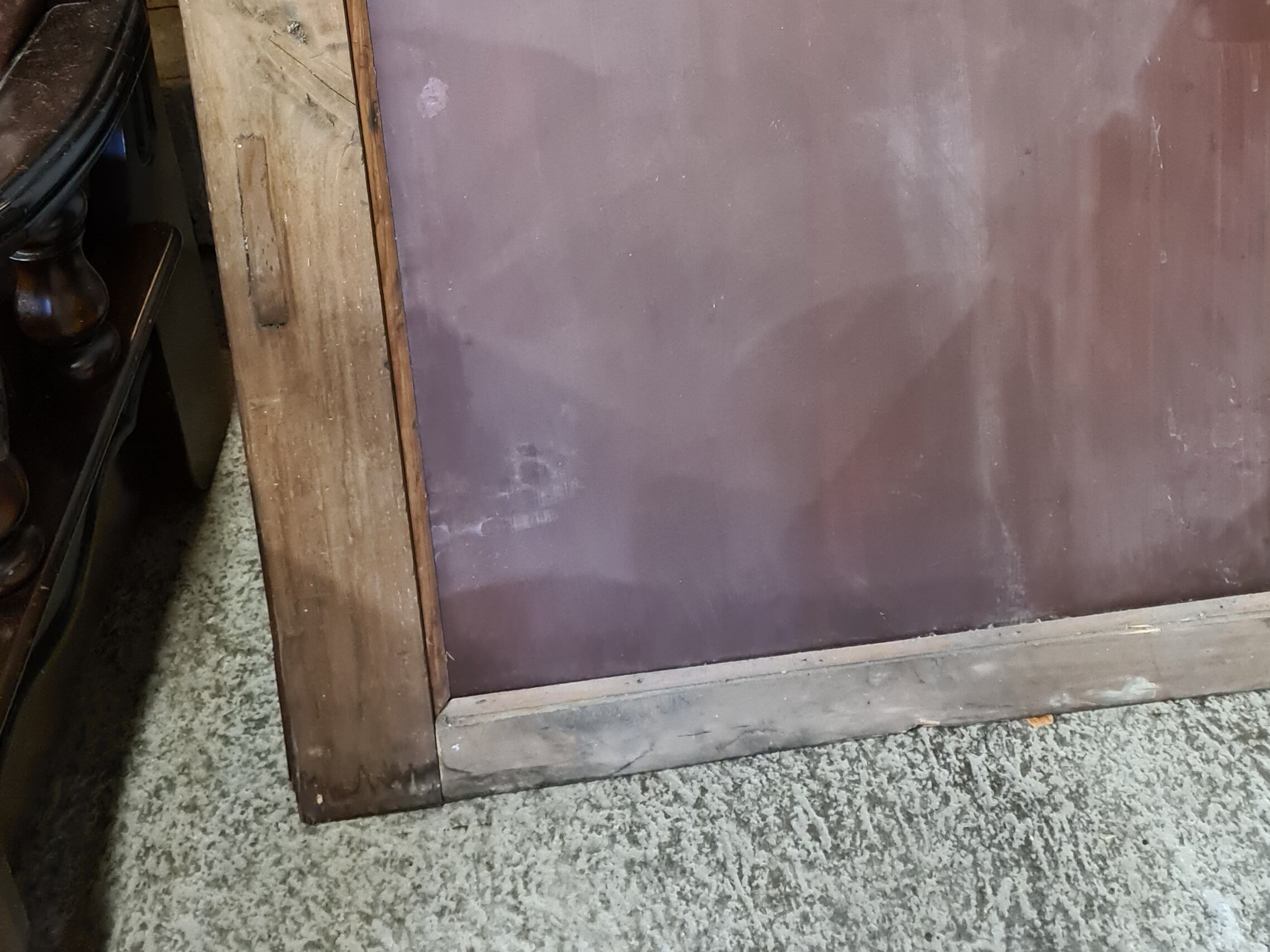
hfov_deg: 40.9
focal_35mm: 46
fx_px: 1688
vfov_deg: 28.0
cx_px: 798
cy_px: -158
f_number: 1.8
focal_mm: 5.4
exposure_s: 1/50
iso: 800
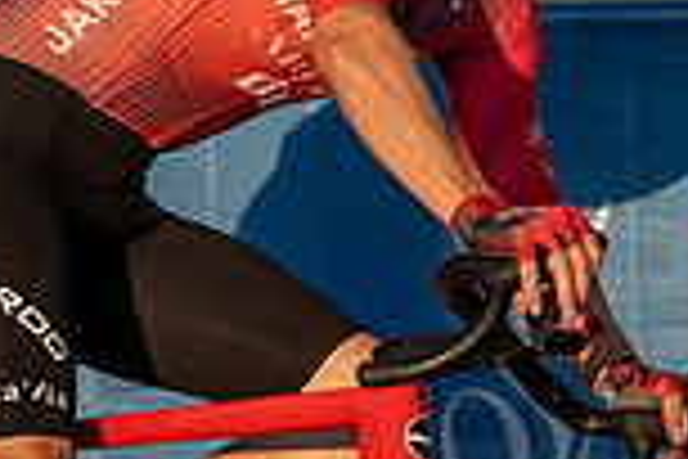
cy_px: 297
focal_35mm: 395
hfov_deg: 5.2
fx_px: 7548
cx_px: 501
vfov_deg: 3.5
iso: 160
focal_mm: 67
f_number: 4.5
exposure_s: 1/800
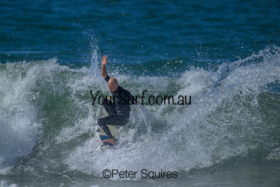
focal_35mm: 1120
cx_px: 140
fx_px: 8713
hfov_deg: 1.8
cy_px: 94
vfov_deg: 1.2
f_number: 9
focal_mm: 1120
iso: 800
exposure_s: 1/4000
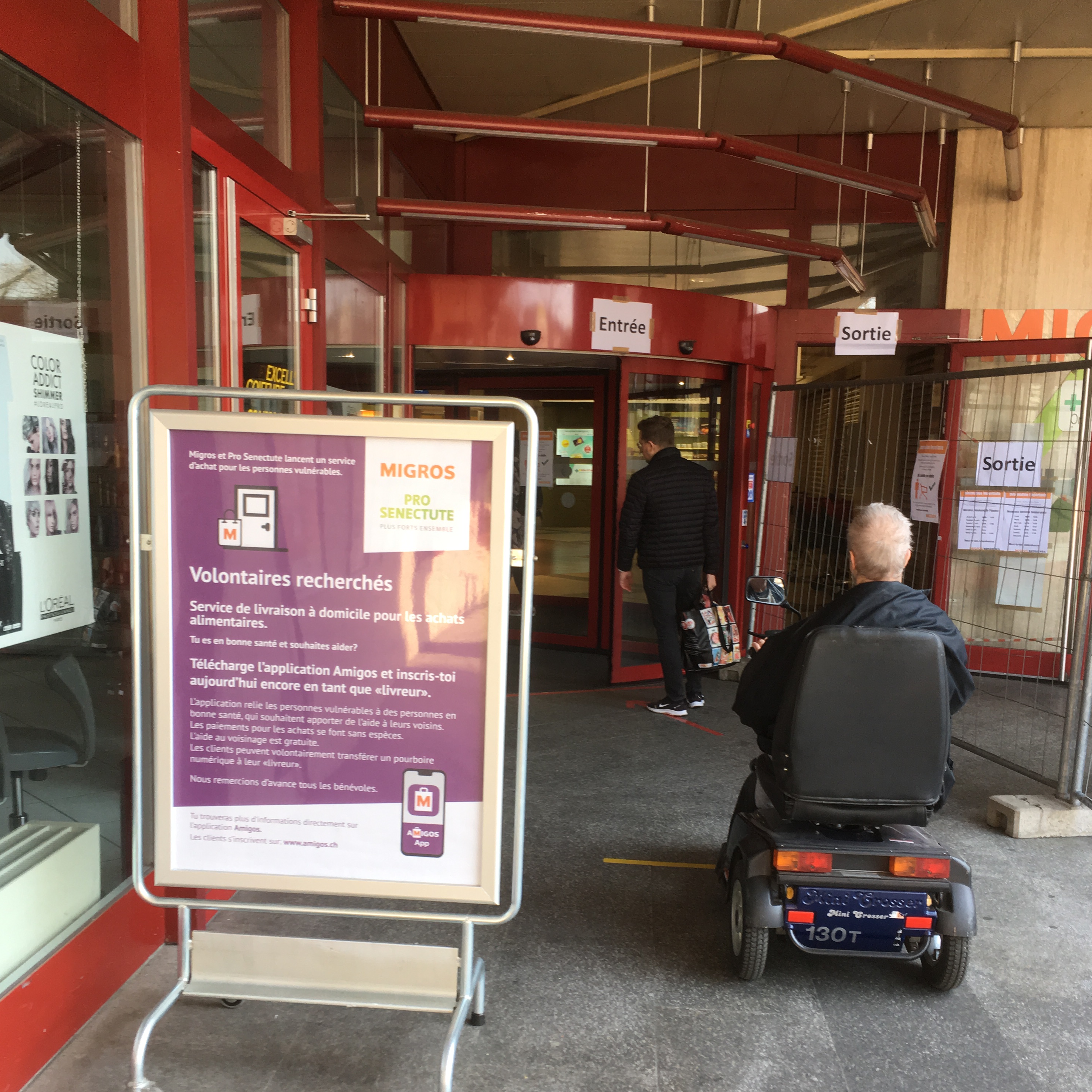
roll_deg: -2.6
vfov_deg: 47.0
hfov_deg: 47.2
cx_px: 538
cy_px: 635
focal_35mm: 35
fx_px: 1249
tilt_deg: -7.6
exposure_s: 1/100
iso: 40
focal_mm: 4.15
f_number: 2.2
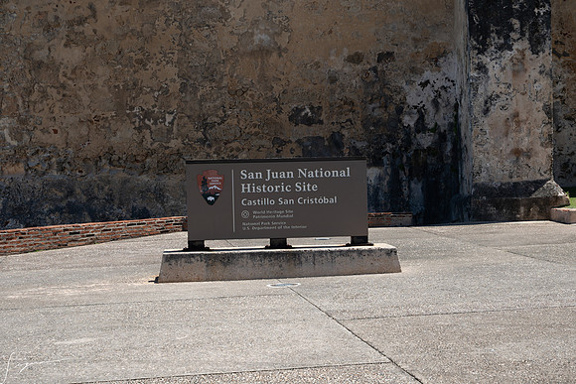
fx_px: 1120
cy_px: 192
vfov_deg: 19.5
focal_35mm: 70
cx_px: 288
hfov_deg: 28.8
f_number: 8
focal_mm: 70
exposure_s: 1/125
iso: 110
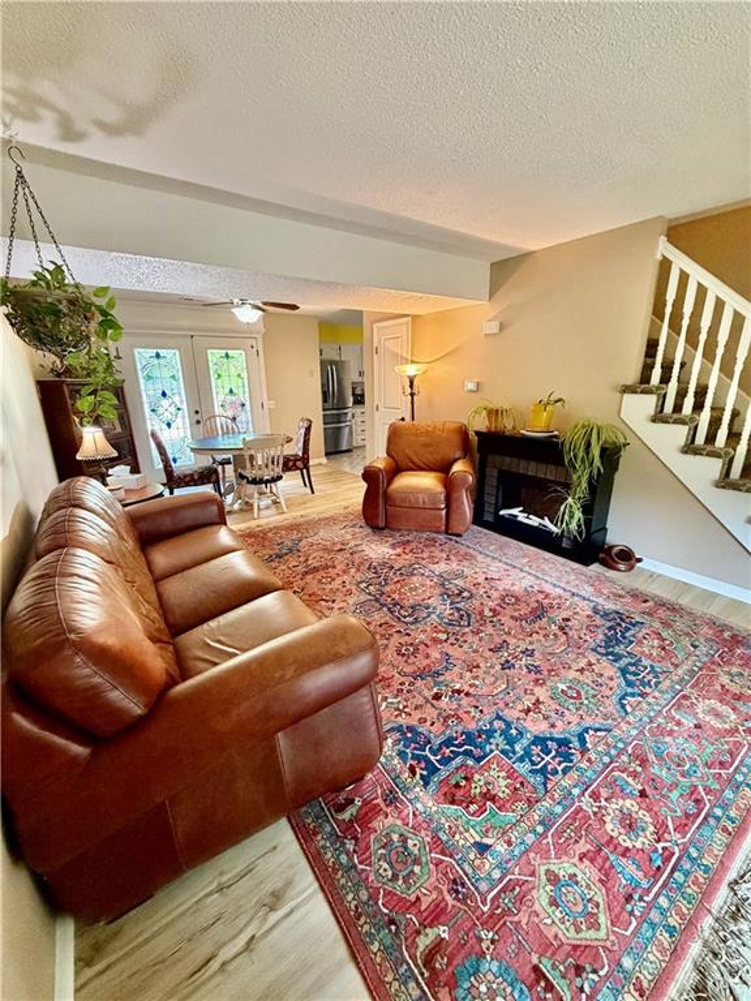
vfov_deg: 102.1
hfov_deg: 85.7
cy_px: 500
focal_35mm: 14
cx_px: 376
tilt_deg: -16.8
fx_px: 405
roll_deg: +0.2
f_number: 2.2
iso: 400
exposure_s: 1/60
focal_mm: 2.22
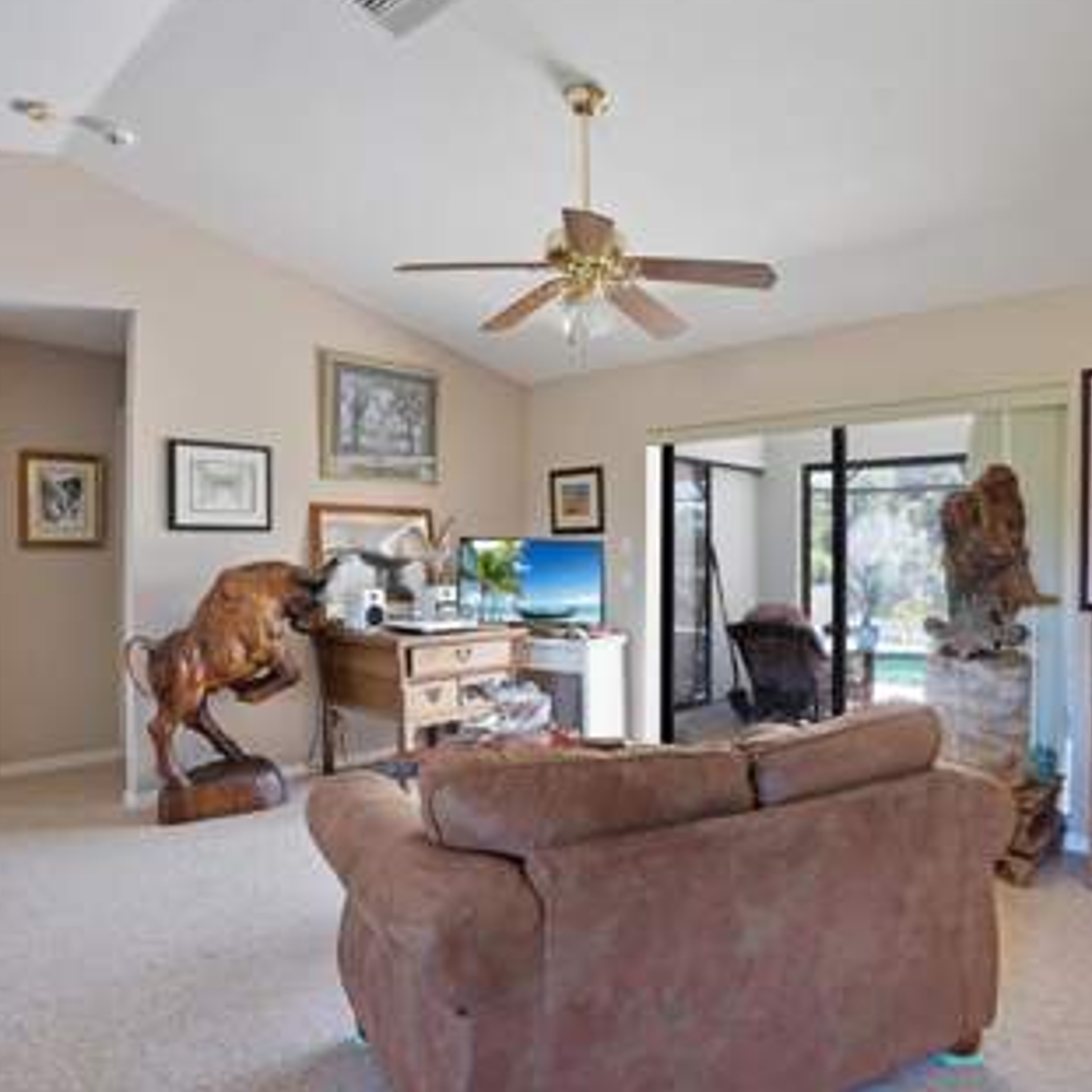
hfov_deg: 72.0
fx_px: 749
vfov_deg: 72.1
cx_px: 590
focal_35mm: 21
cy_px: 537
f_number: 8
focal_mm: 16
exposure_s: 1/15
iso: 1600
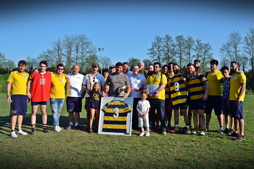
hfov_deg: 67.4
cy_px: 84
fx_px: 191
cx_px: 127
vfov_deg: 47.9
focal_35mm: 27
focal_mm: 18
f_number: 7.1
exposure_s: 1/200
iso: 100
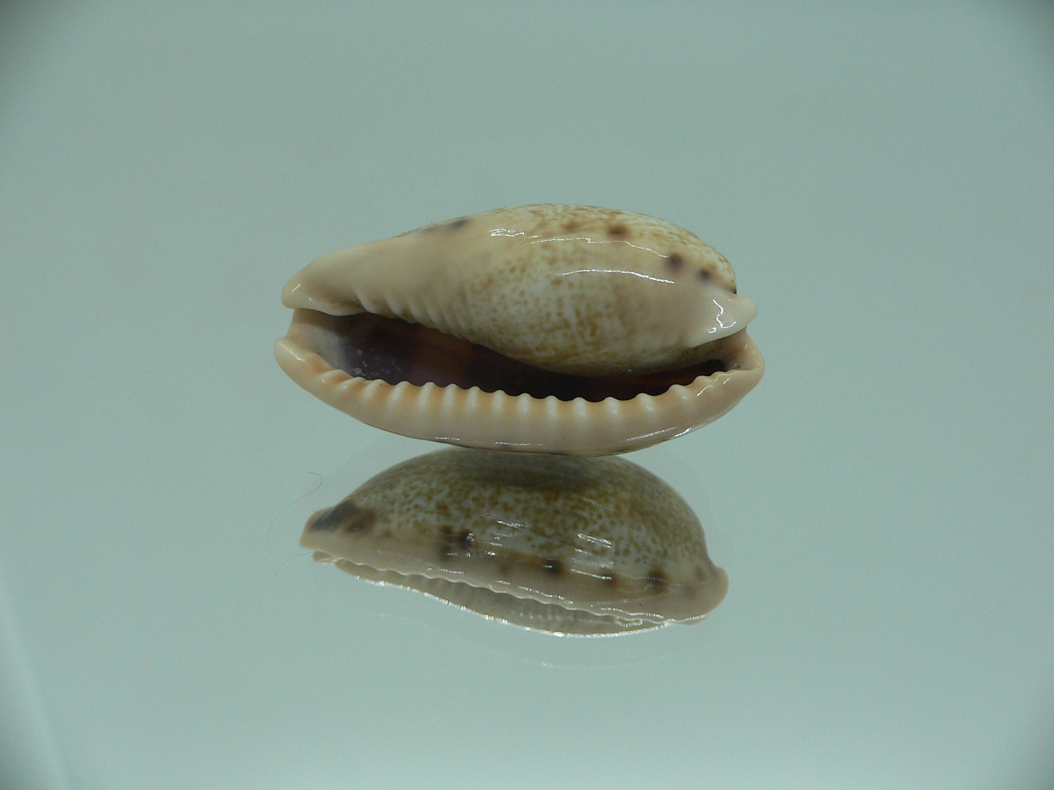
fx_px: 1066
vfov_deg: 40.7
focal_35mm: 35
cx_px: 527
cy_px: 395
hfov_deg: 52.6
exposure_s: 1/60
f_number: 2.8
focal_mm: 4.6
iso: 100
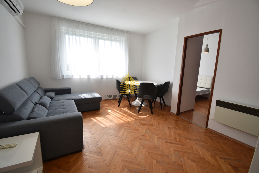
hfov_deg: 100.4
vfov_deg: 77.3
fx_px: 108
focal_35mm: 15
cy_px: 86
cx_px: 130
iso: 100
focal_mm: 10
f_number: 4.5
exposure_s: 1/60
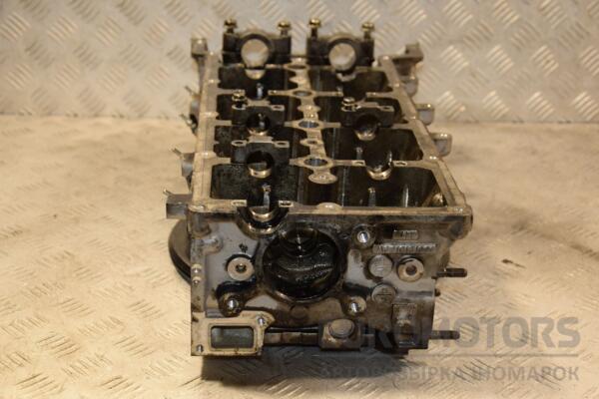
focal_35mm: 63
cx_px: 300
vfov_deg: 21.6
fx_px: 1048
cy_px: 200
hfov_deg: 31.9
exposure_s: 1/160
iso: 800
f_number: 4.8
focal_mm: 42
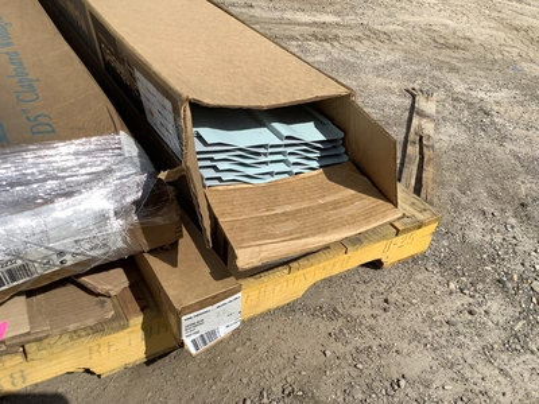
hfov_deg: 58.4
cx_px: 270
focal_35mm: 31
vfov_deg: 45.4
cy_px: 202
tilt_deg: -34.9
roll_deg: -12.3
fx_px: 483
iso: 25
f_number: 2.4
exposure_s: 1/2262
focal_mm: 3.3
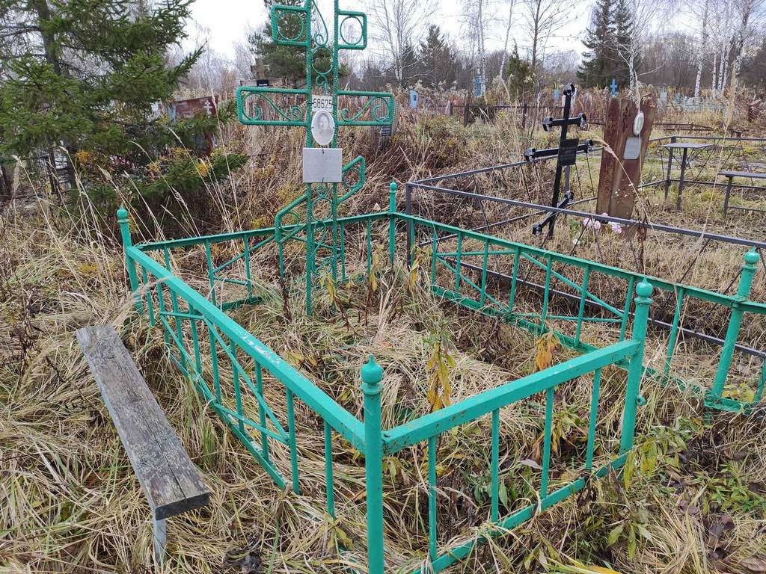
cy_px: 287
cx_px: 383
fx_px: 575
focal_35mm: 26
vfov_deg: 53.1
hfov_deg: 67.3
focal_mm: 4.77
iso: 140
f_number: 1.75
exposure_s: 1/100
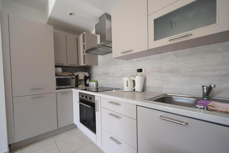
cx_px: 114
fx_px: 95
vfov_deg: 77.3
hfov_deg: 100.4
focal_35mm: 15
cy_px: 76
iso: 400
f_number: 4.5
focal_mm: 10
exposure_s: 1/80
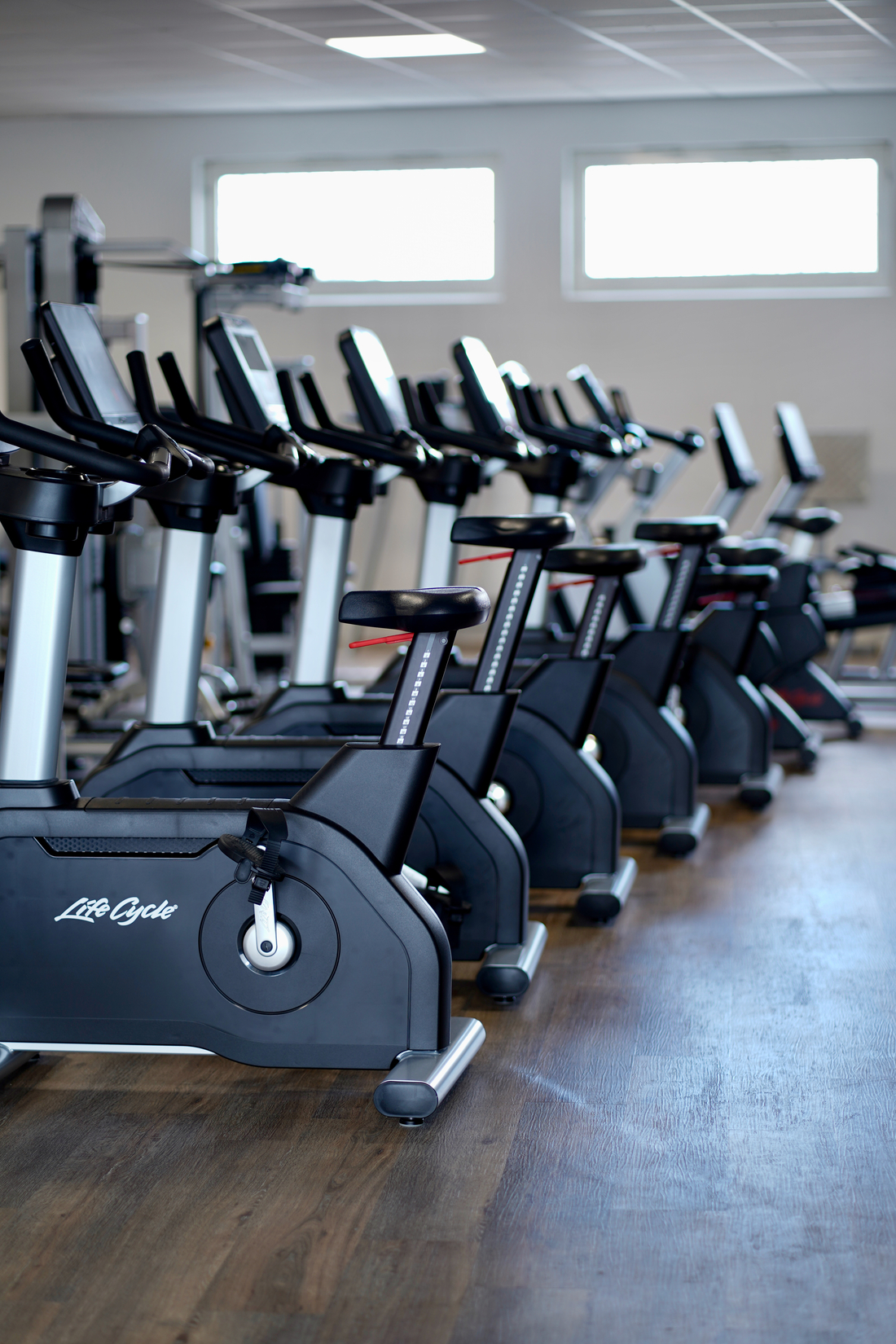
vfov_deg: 23.9
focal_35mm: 85
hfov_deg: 16.1
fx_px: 3173
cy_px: 672
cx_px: 448
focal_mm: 85
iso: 80
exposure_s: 1/30
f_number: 2
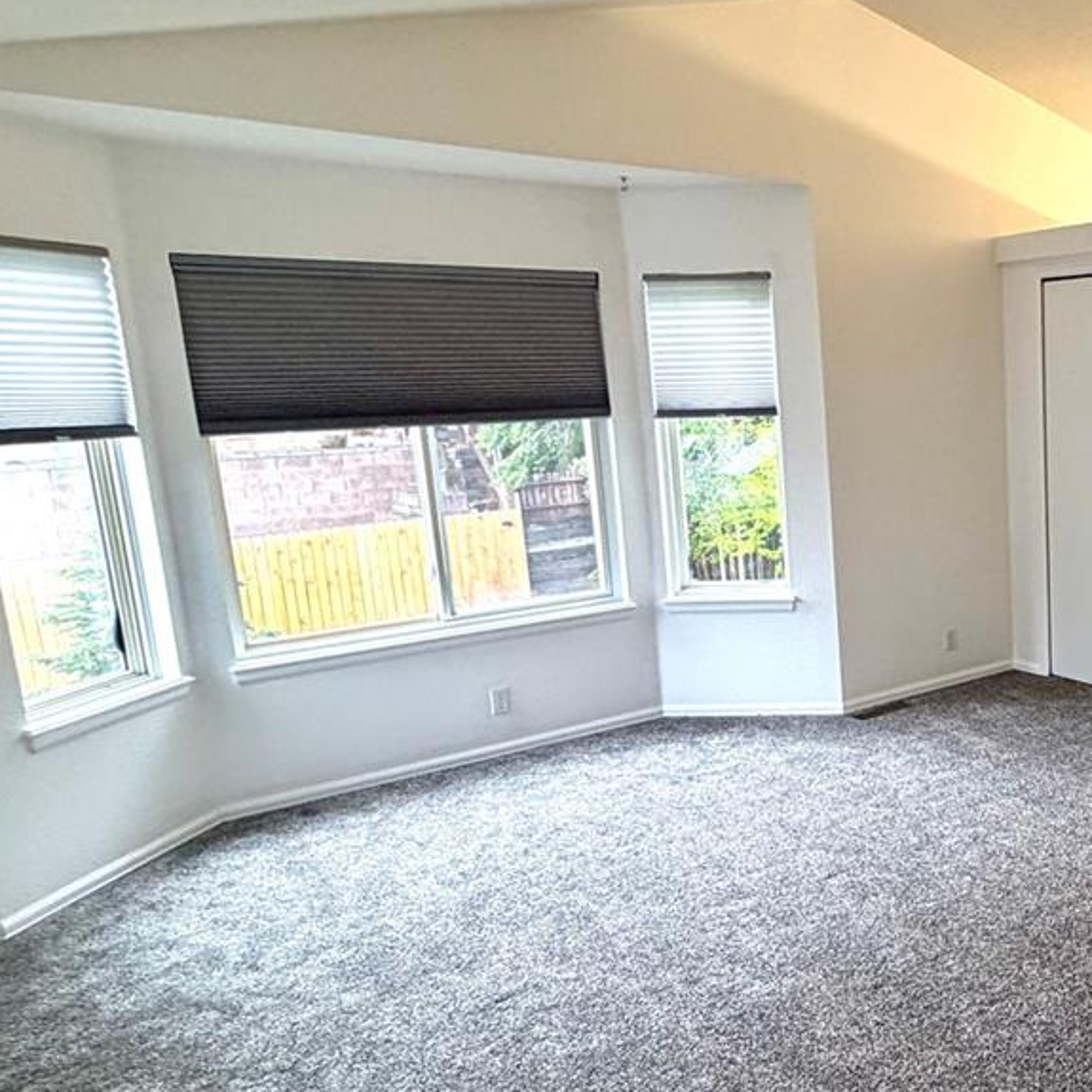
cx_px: 1046
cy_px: 574
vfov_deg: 52.5
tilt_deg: -10.4
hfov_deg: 45.8
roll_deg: +1.3
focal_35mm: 31
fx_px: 1106
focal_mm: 2.22
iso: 200
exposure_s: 1/60
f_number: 2.2
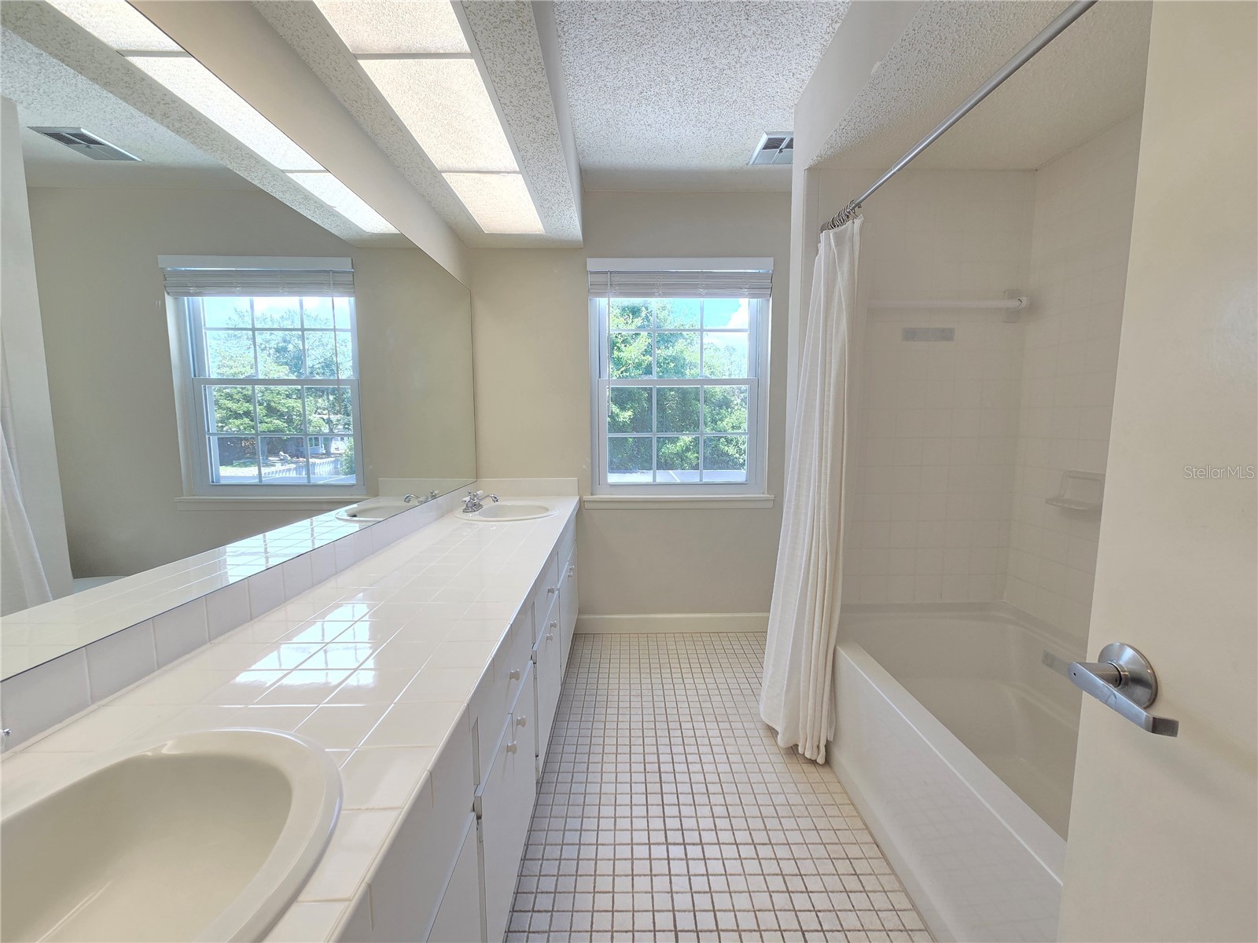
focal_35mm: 13
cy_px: 472
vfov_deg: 89.9
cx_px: 629
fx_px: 472
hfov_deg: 106.2
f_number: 2.2
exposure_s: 1/120
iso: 64
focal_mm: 2.2
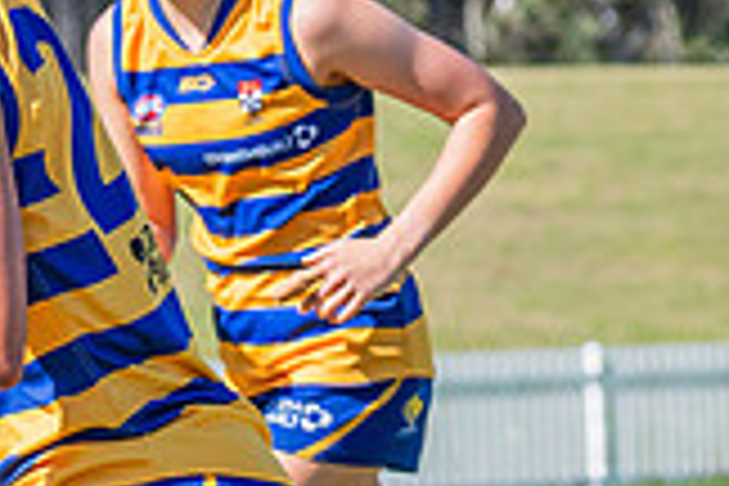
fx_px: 12574
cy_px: 439
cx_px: -338
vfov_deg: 2.2
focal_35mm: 621
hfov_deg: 3.3
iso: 800
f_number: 9
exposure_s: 1/1250
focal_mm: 170
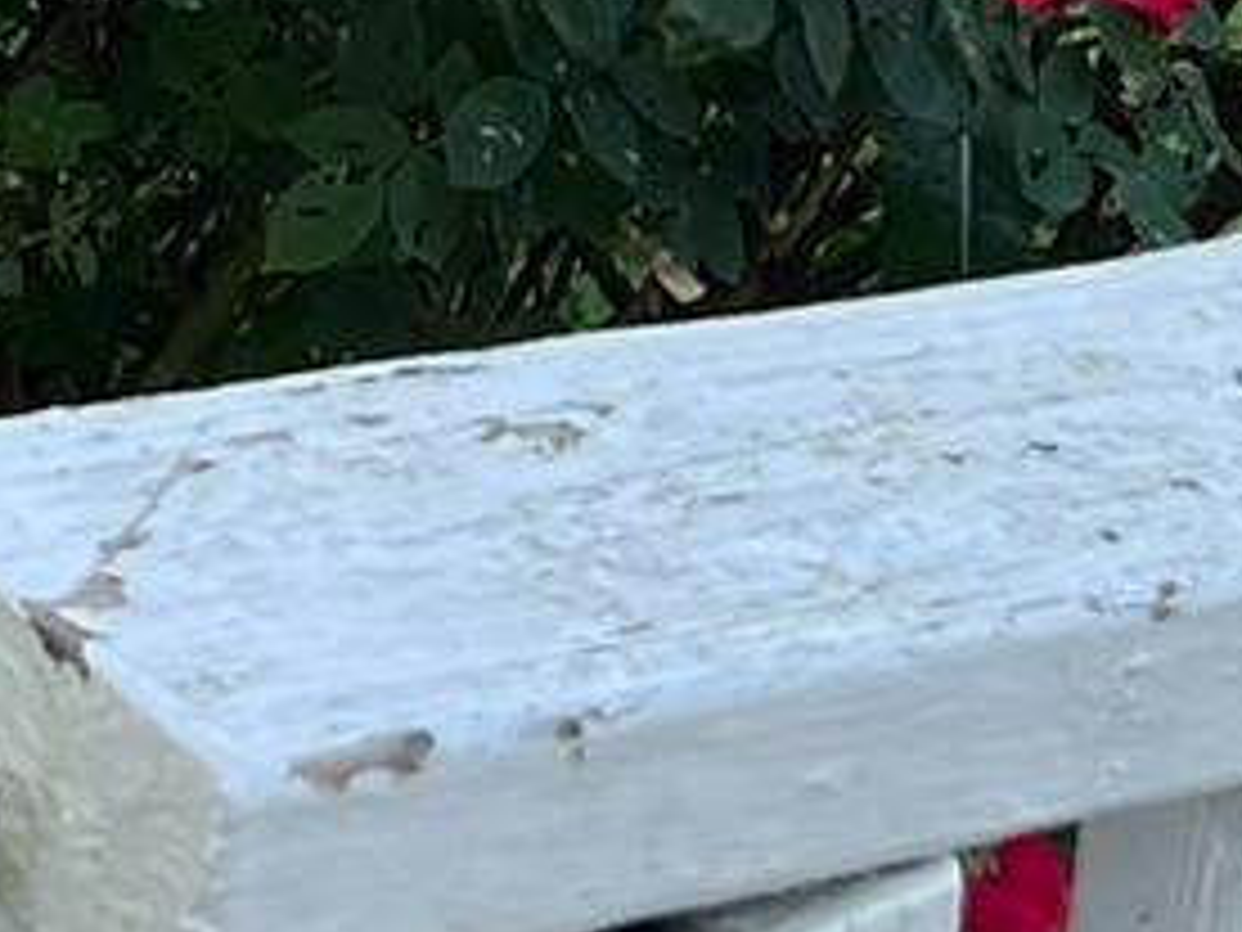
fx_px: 6925
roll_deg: -0.8
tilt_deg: -20.6
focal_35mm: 193
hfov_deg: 9.9
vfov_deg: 7.3
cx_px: -598
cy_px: -1112
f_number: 1.5
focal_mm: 5.7
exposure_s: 1/1449
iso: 50
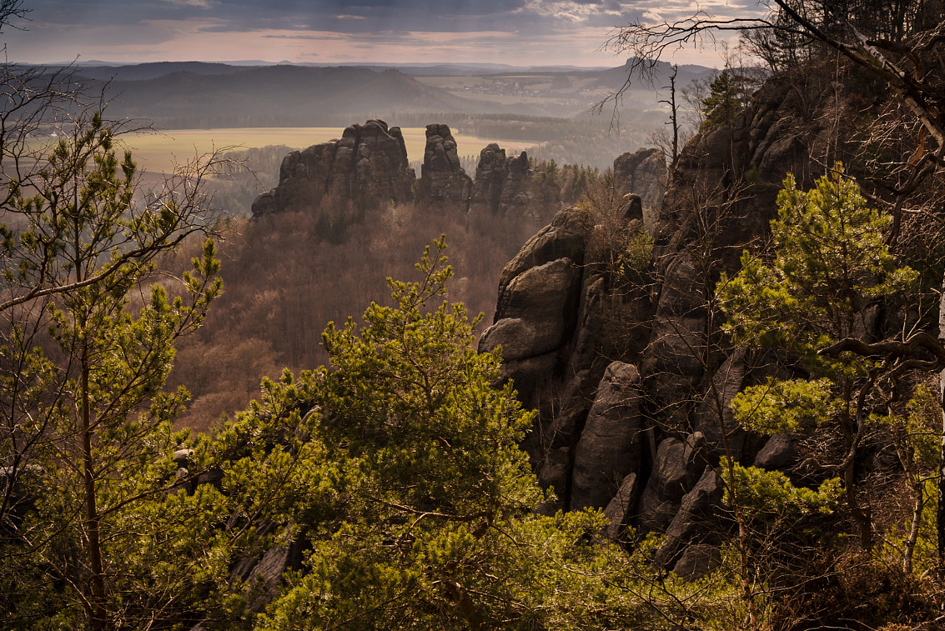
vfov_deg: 28.1
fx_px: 1261
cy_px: 354
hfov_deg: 41.0
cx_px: 540
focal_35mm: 48
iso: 100
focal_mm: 34
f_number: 9
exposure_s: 1/200
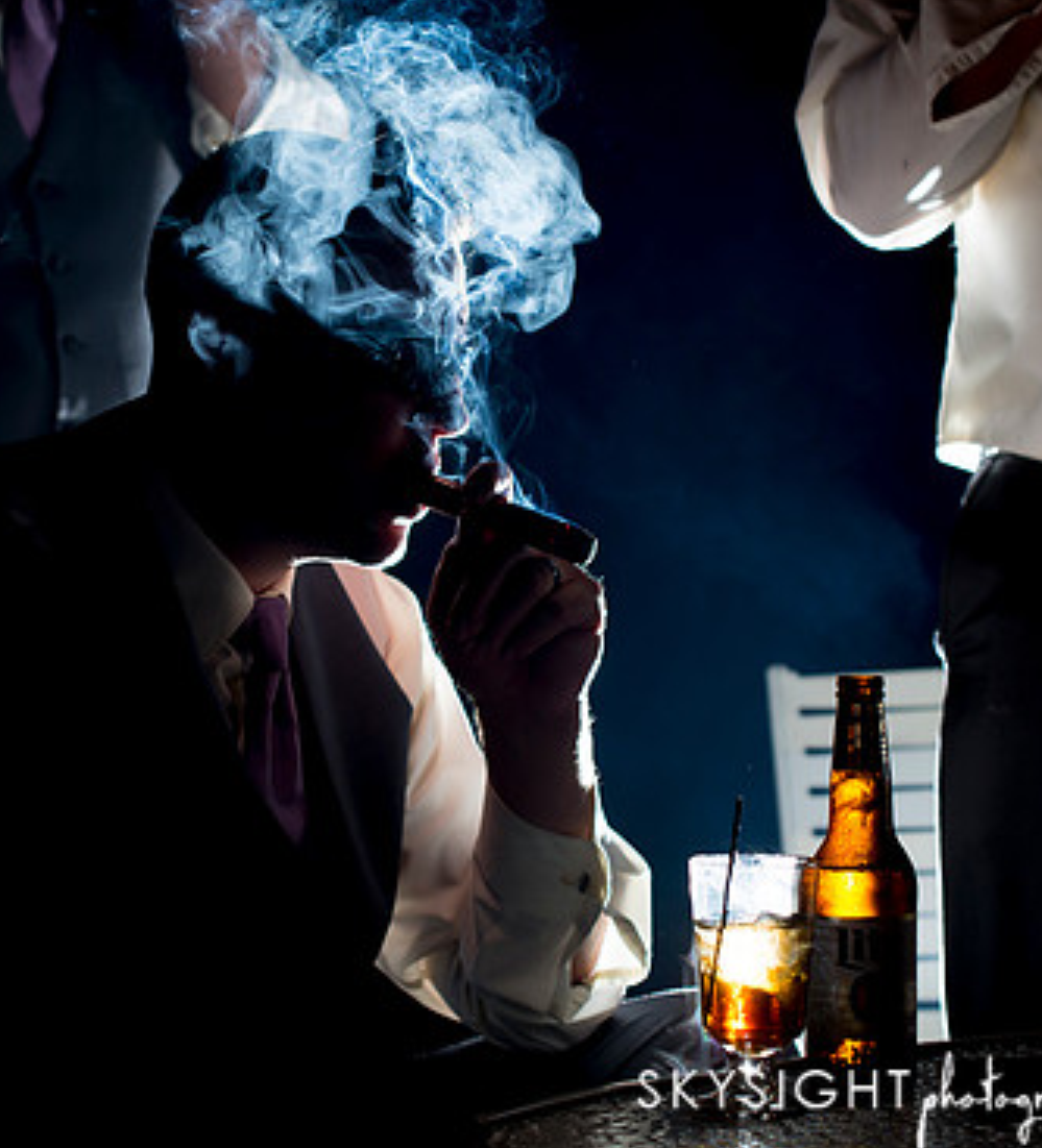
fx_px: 3010
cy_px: 471
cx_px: 264
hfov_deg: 19.5
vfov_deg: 21.6
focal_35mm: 84
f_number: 4.5
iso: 200
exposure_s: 1/160
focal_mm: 50
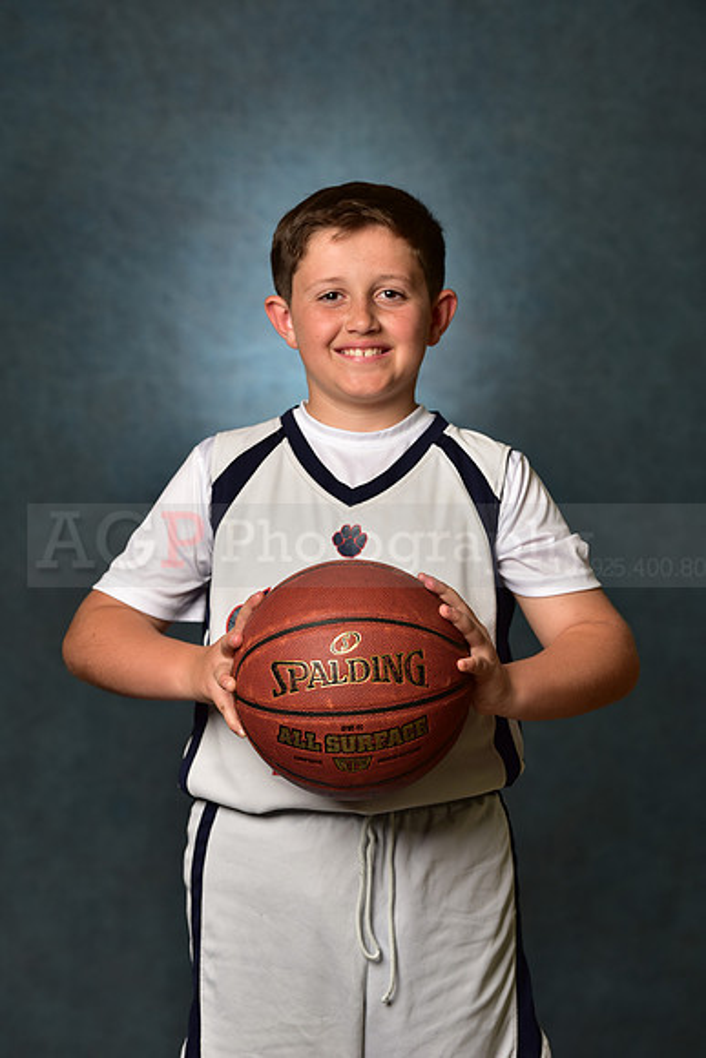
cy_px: 529
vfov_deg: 15.2
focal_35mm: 135
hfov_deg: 10.2
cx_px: 353
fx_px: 3969
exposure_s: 1/160
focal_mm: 135
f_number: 4.5
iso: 250
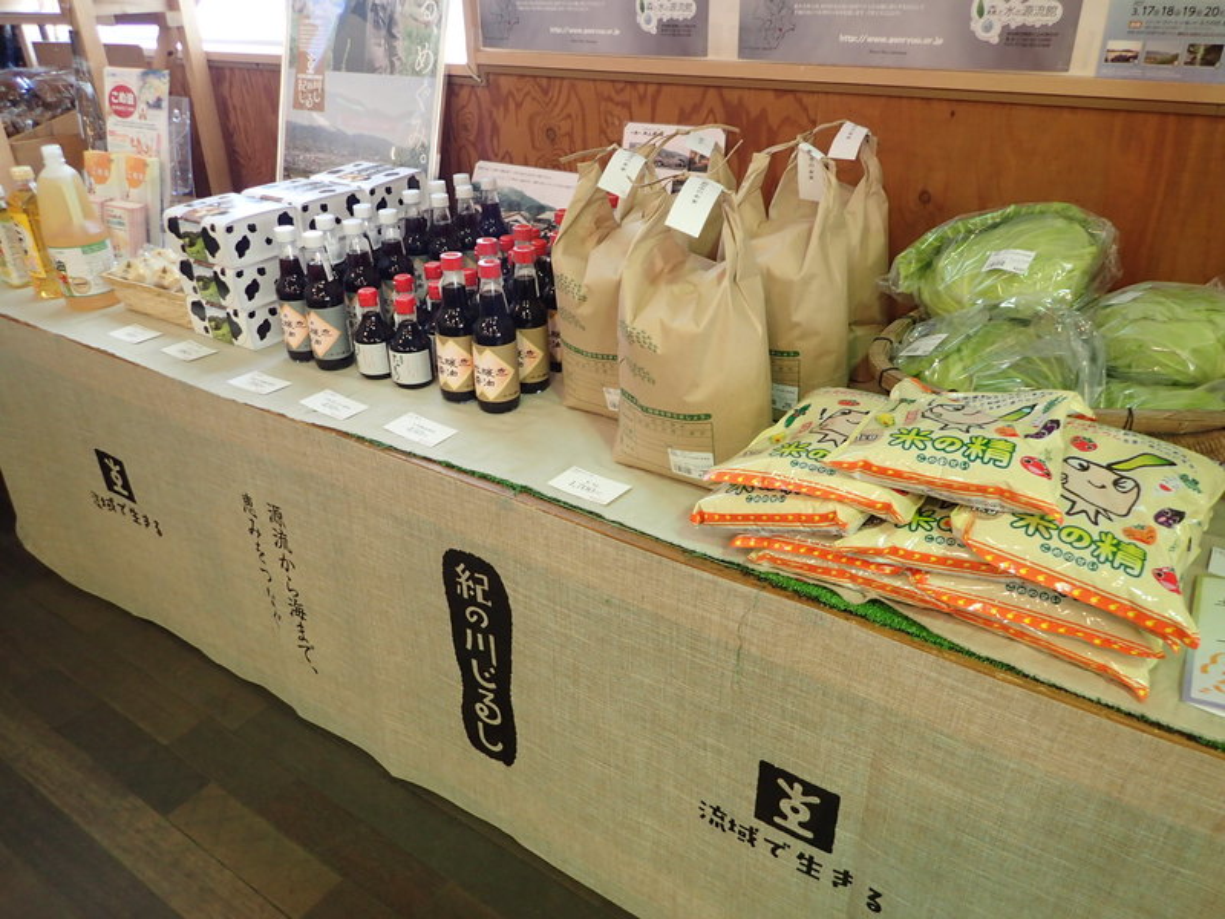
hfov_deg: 69.4
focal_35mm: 25
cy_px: 460
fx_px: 885
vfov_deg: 54.9
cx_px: 612
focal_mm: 4.5
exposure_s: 1/40
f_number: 2
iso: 200
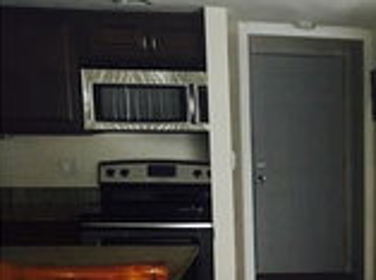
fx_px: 856
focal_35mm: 79
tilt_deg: -9.1
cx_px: 509
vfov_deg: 18.3
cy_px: 246
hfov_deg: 21.9
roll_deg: -1.3
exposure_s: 1/30
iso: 160
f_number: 2.2
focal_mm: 4.15
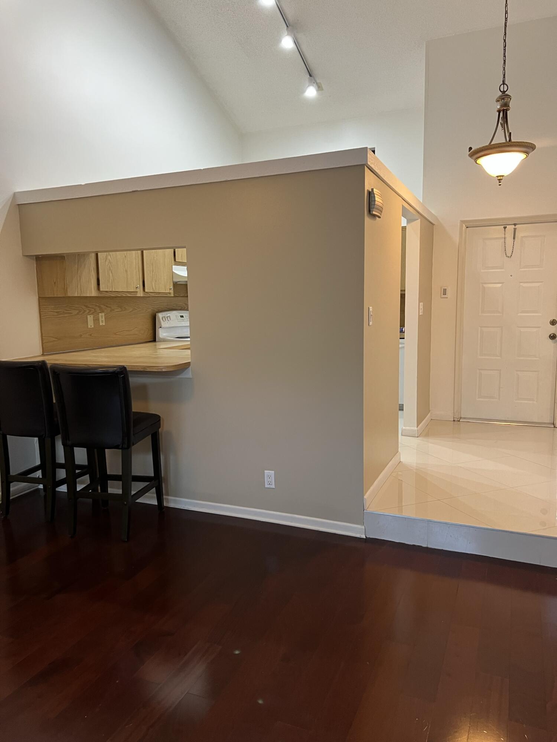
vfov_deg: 67.3
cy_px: 371
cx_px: 278
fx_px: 558
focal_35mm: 26
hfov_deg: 53.1
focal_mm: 5.7
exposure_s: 1/60
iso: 250
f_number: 1.5
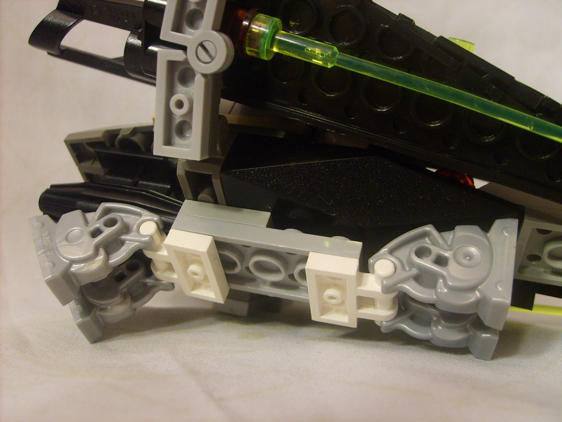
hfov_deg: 52.6
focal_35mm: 35
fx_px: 568
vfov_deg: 40.7
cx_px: 281
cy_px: 211
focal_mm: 5.8
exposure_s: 1/6
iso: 140
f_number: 2.8
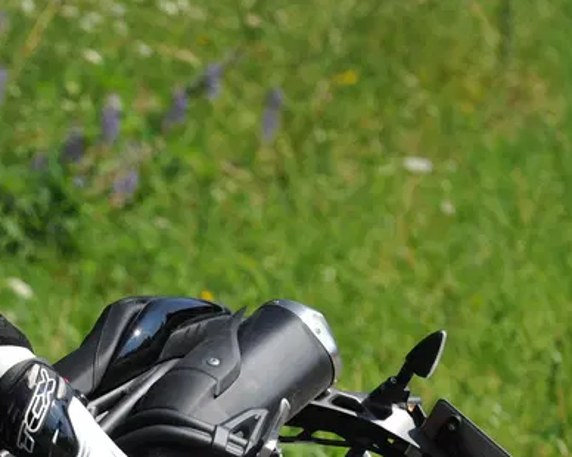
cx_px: -93
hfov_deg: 4.0
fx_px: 8105
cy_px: 470
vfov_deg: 3.2
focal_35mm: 479
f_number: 4
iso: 800
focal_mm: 165
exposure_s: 1/4000
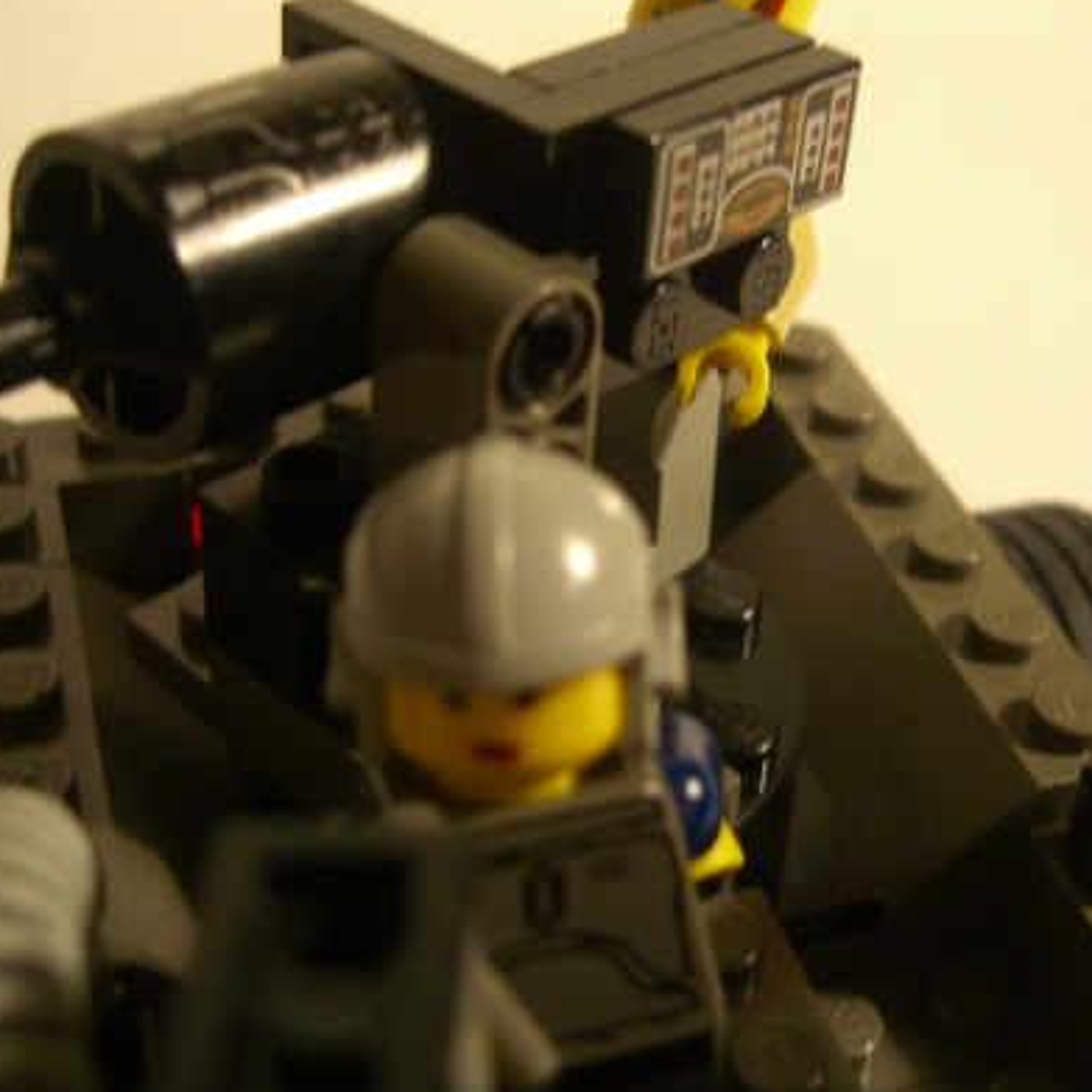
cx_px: 651
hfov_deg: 31.0
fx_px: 1963
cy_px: 458
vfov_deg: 31.0
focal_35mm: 55
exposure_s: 1/30
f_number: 2.8
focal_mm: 7.9
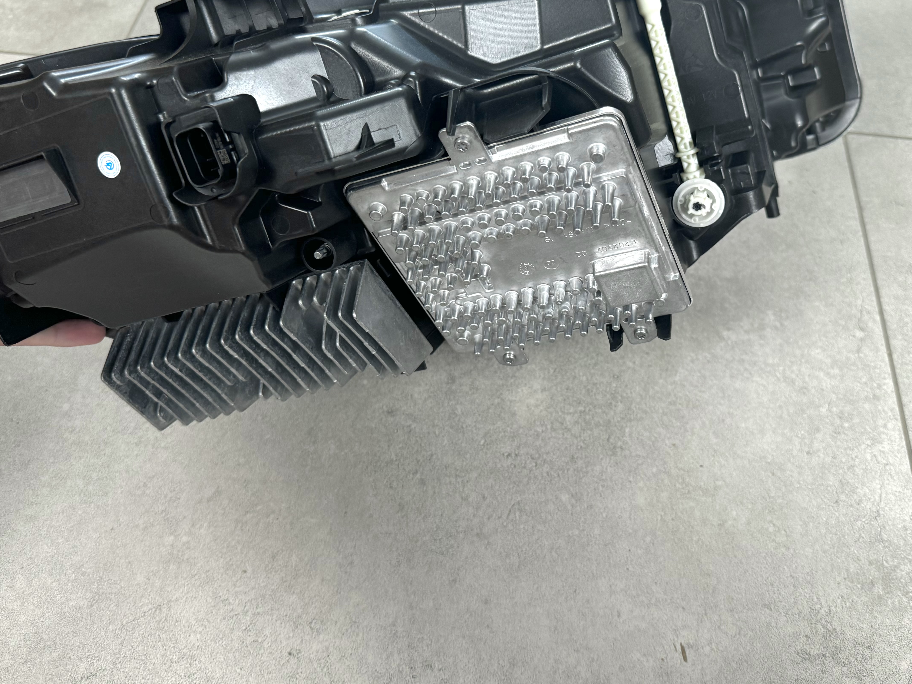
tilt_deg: -53.3
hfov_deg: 56.7
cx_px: 503
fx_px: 843
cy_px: 250
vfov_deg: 43.8
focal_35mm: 32
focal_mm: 6.76
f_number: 1.78
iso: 200
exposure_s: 1/121
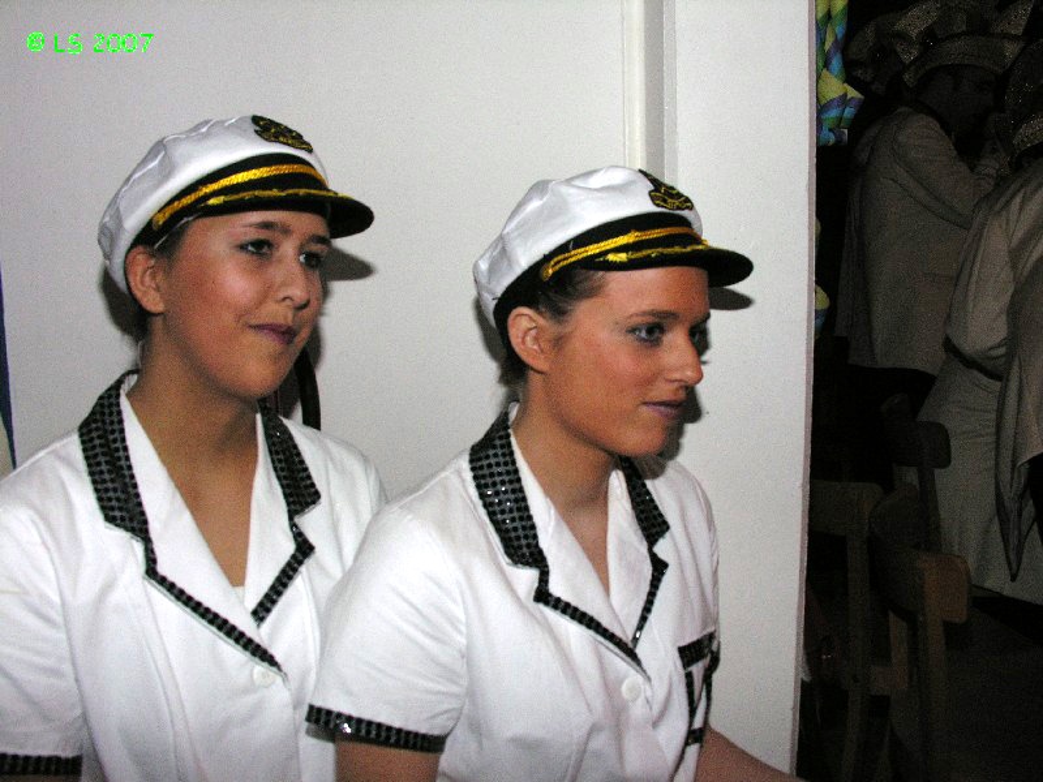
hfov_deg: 52.6
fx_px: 1055
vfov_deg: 40.7
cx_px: 522
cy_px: 391
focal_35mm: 35
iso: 200
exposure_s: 1/60.1
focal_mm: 8.9
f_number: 4
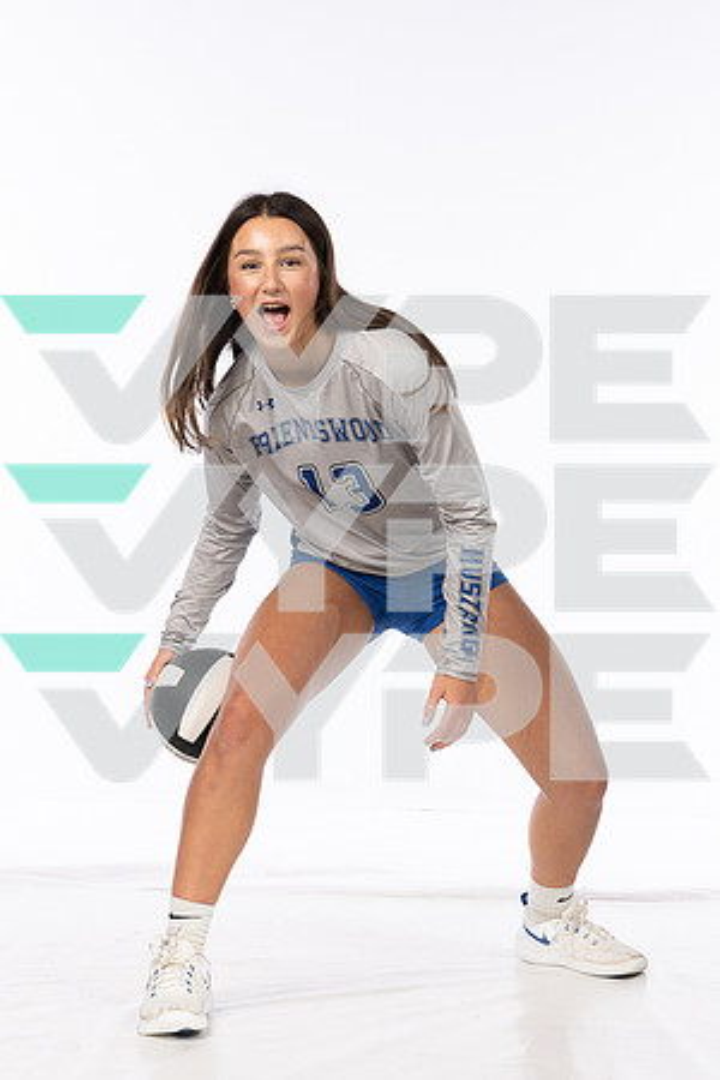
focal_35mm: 73
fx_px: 2199
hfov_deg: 18.5
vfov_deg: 27.6
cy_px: 551
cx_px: 225
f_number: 7.1
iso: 200
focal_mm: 35
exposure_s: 1/250
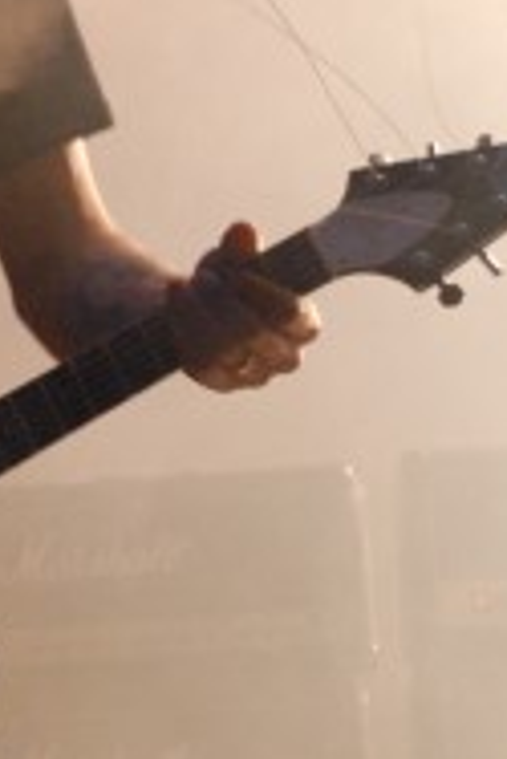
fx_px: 5081
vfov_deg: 8.5
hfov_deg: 5.7
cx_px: -114
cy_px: 337
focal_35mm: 241
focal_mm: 50
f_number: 5
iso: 1600
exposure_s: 1/60
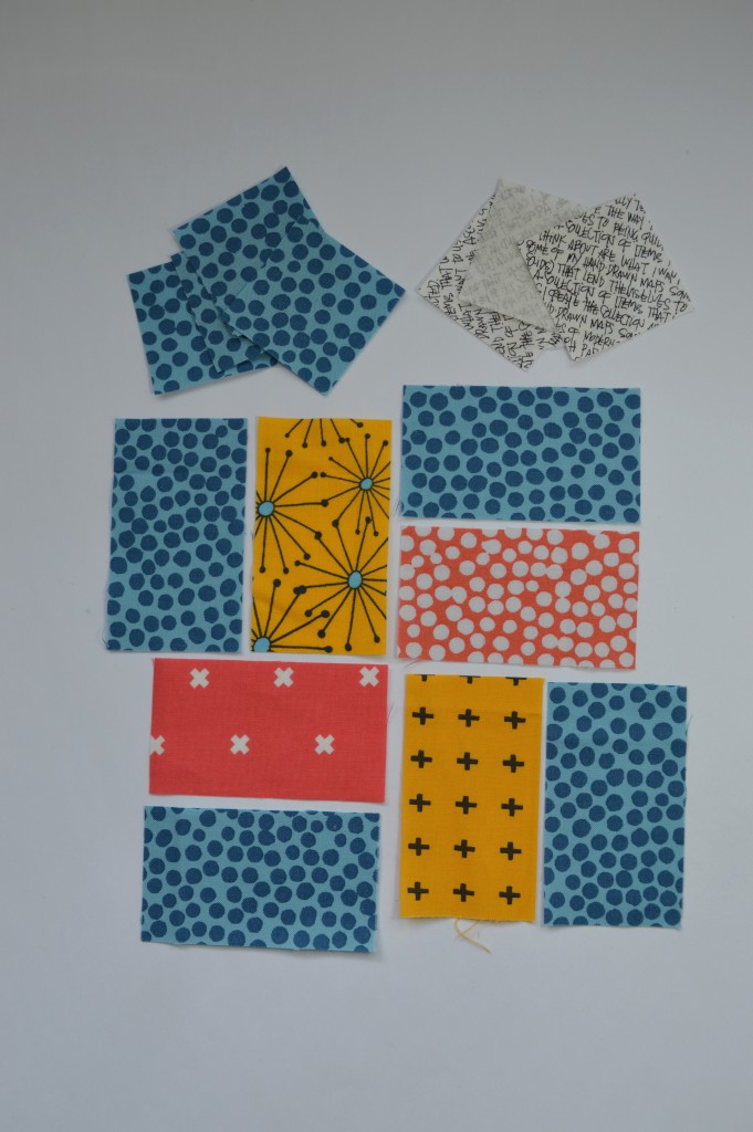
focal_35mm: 33
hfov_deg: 39.9
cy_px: 566
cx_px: 376
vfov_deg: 57.3
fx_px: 1037
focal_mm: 22
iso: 160
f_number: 5.6
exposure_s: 1/125
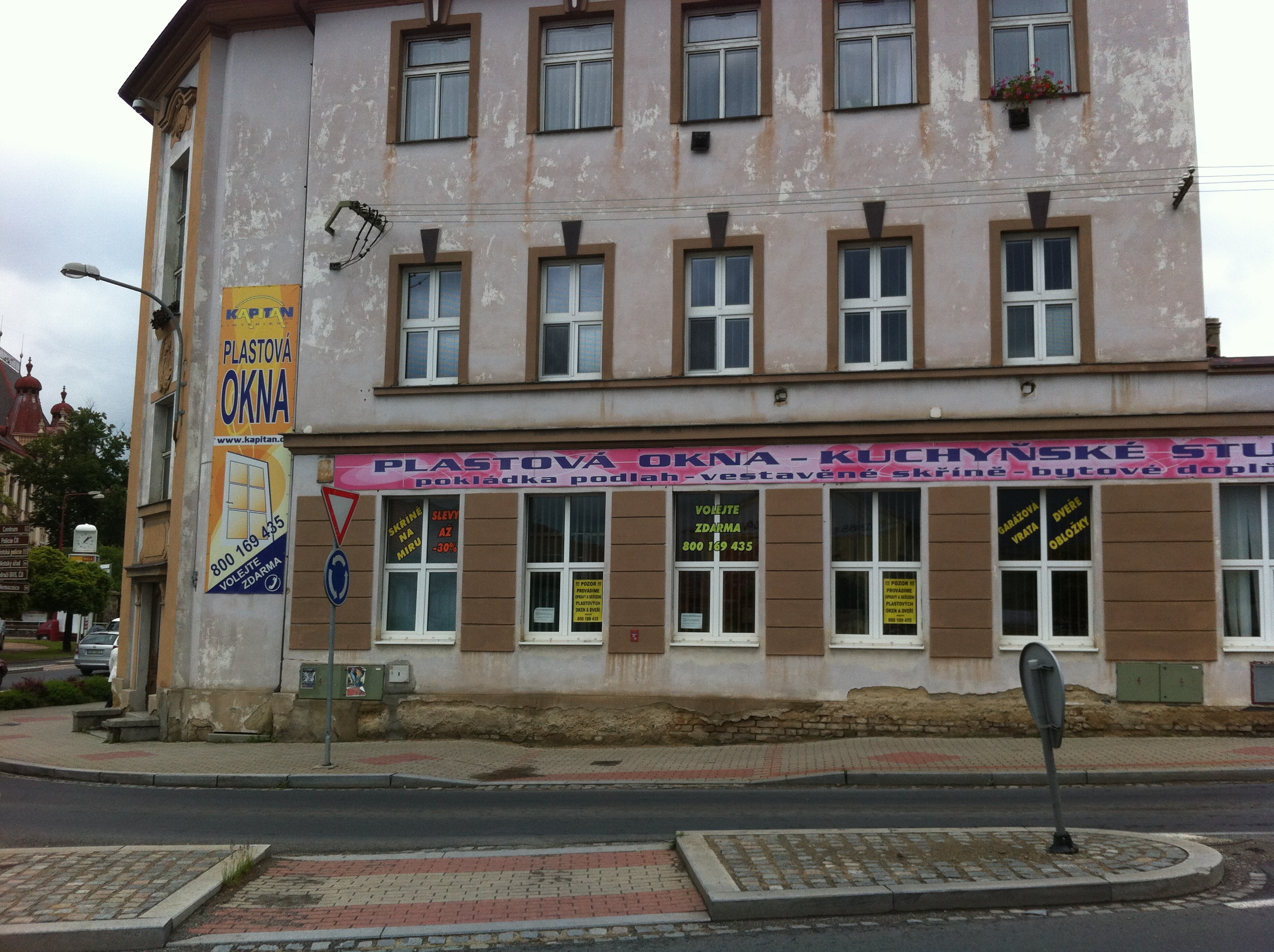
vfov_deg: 40.6
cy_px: 476
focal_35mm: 35
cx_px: 637
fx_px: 1286
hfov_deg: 52.7
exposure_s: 1/1117
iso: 80
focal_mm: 3.85
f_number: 2.8
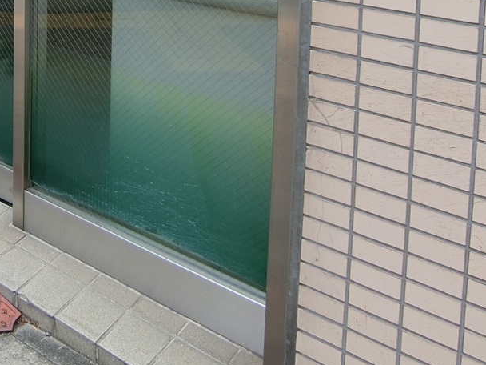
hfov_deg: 35.2
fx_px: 702
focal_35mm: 50
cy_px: -106
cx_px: 22
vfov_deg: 25.3
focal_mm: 4.06
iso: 80
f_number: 2.7
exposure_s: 1/500
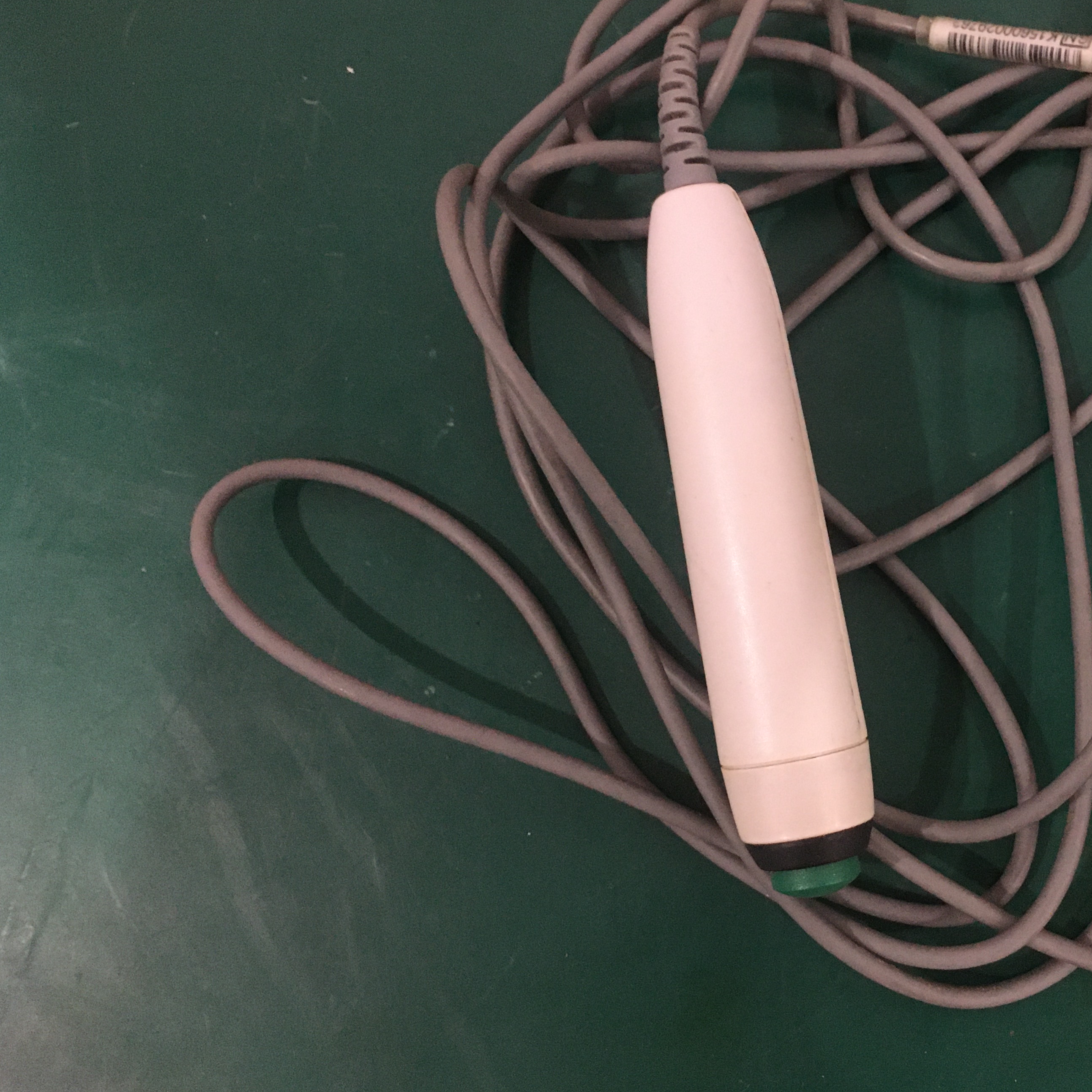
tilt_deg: -80.6
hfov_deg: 40.7
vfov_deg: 41.8
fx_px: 1428
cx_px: 811
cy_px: 493
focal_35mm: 40
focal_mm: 4.15
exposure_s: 1/17
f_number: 2.2
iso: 200
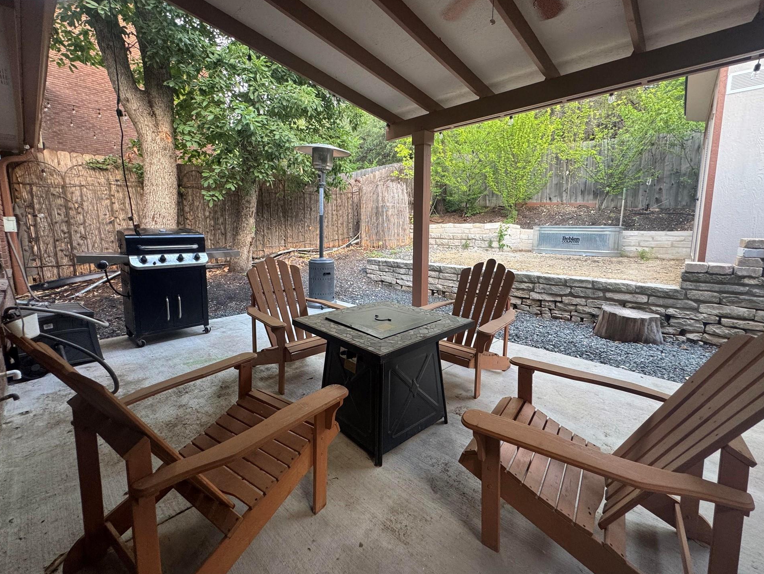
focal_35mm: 15
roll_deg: -0.2
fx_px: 331
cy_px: 270
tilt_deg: -7.8
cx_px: 385
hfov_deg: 98.2
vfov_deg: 81.7
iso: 200
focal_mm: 2.22
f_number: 2.2
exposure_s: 1/120
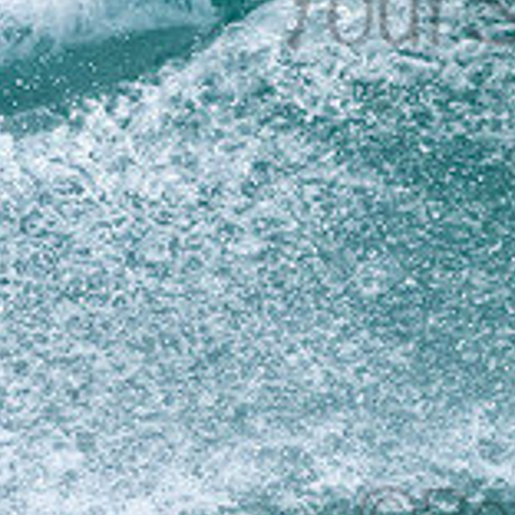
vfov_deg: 0.7
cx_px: 614
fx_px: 39976
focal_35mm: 2375
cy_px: -31
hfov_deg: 0.7
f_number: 22
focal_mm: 500
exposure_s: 1/800
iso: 4000
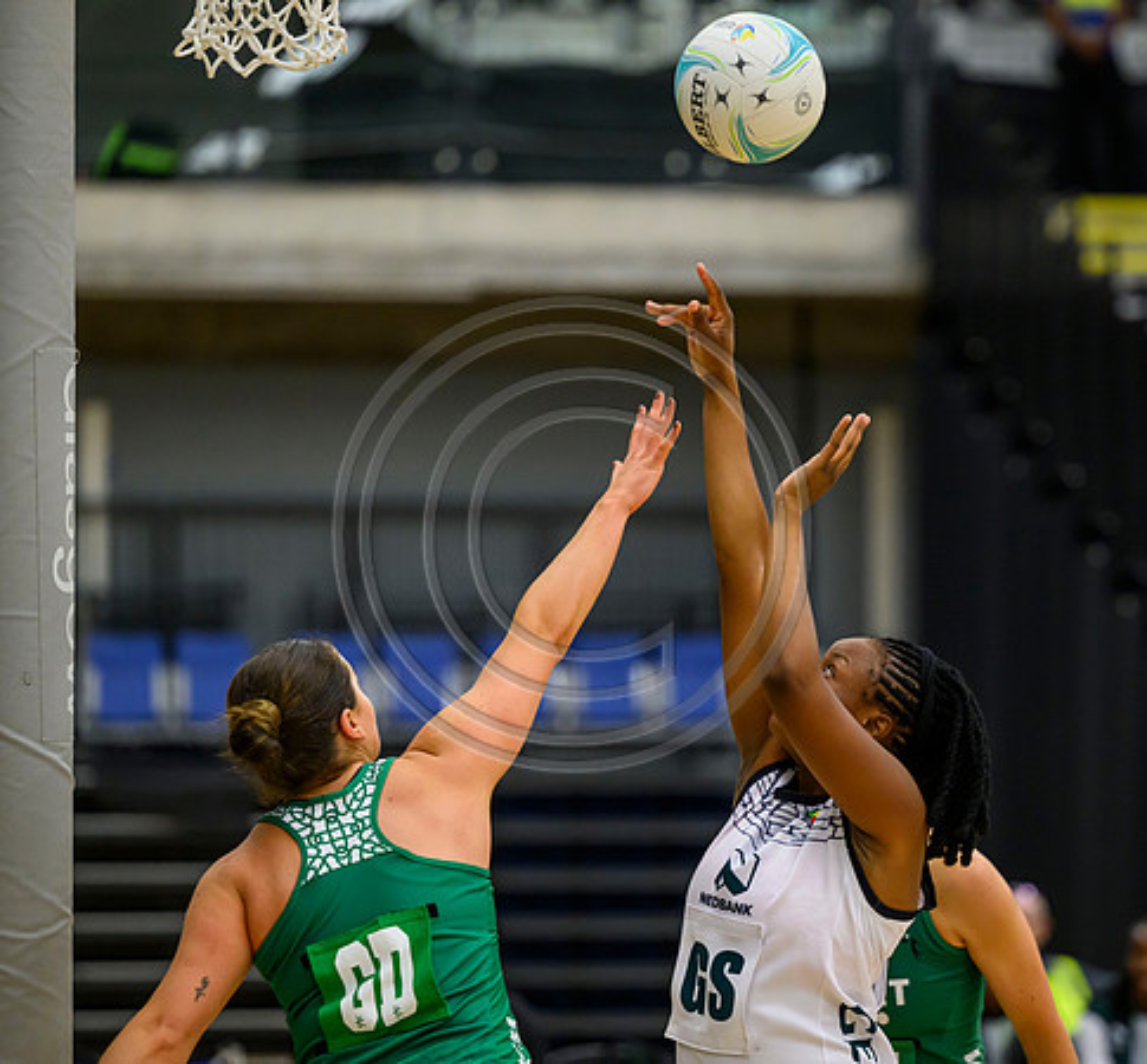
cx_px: 798
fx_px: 7317
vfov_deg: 8.3
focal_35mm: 202
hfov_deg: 9.0
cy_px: 532
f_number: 3.2
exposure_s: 1/1000
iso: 4000
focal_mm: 165
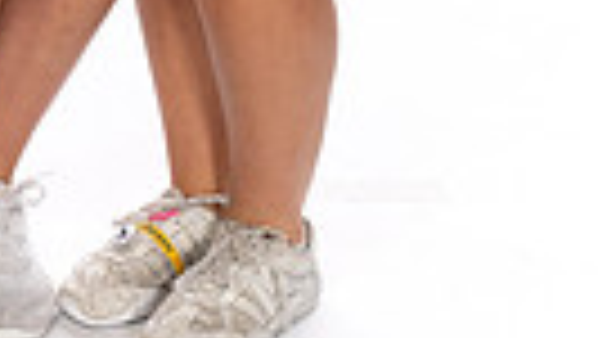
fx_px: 3379
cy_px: -550
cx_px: 103
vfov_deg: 5.5
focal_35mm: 213
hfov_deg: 10.1
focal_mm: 60
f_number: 8
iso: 640
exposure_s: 1/250
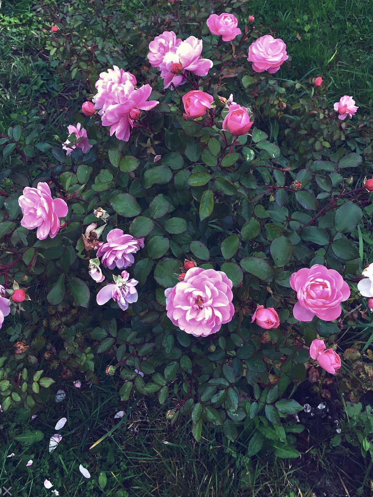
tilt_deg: -60.4
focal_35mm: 36
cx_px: 147
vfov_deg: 51.3
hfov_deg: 39.5
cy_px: 238
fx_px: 517
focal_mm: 4.15
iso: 32
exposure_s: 1/33
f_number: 2.2
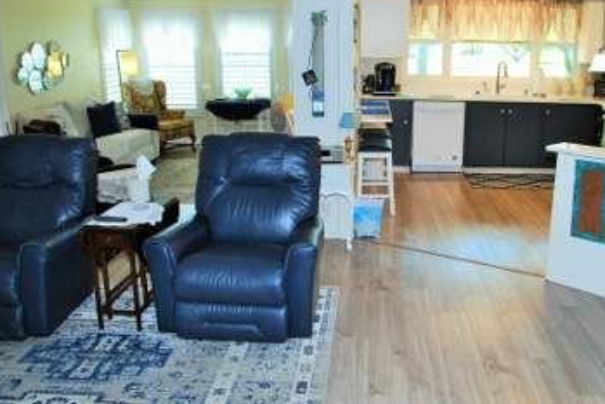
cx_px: 371
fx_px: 555
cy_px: 178
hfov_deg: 56.6
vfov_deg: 39.9
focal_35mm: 33
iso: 200
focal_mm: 16
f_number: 4
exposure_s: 1/60
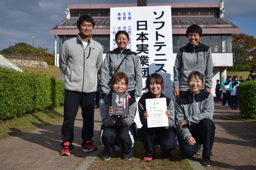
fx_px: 320
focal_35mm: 45
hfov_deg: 43.6
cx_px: 128
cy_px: 85
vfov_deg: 29.8
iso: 200
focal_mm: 30
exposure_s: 1/3200
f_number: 4.2
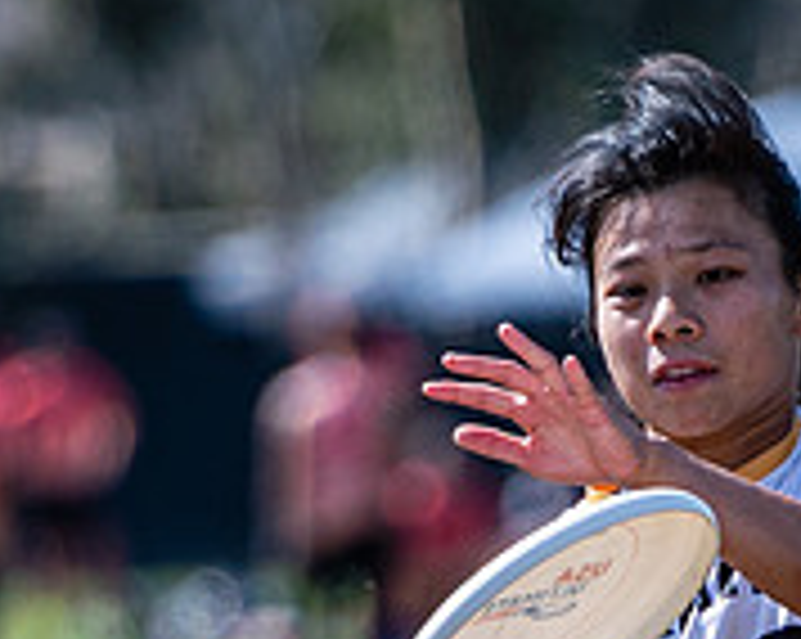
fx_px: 37297
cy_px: 1218
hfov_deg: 1.2
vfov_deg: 1.0
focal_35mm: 1575
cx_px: 1220
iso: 100
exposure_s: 1/1250
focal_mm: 200
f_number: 3.2
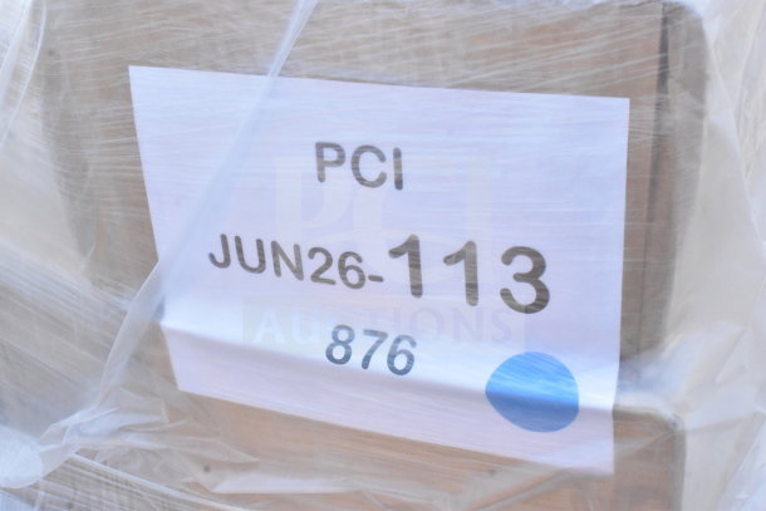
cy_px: 256
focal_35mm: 51
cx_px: 383
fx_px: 1085
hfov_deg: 38.9
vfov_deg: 26.5
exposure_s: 1/1250
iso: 6400
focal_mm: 34
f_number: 18
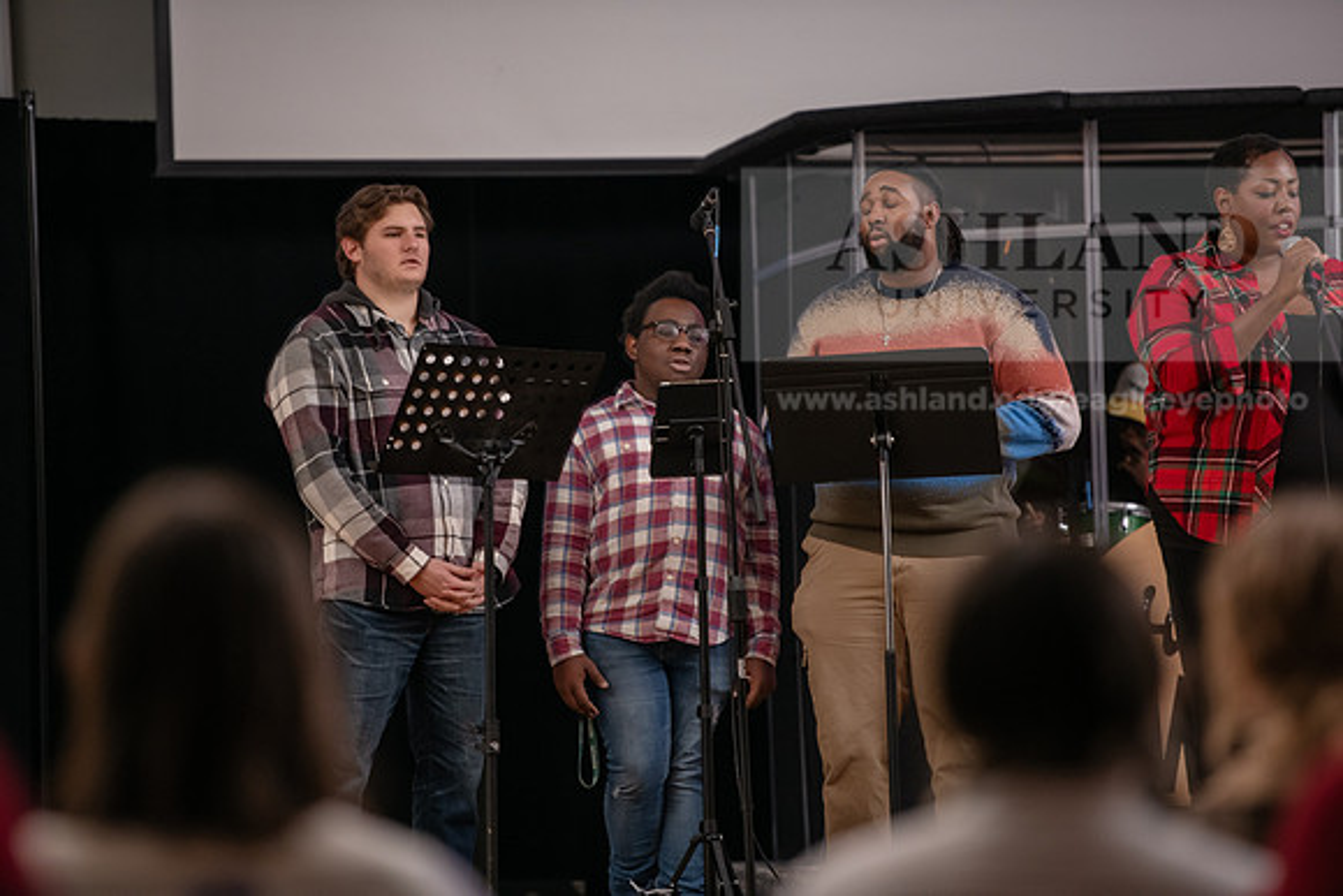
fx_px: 6903
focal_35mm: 185
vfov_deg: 7.4
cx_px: 672
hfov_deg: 11.1
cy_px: 448
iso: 1600
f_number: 2.8
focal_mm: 185
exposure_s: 1/50
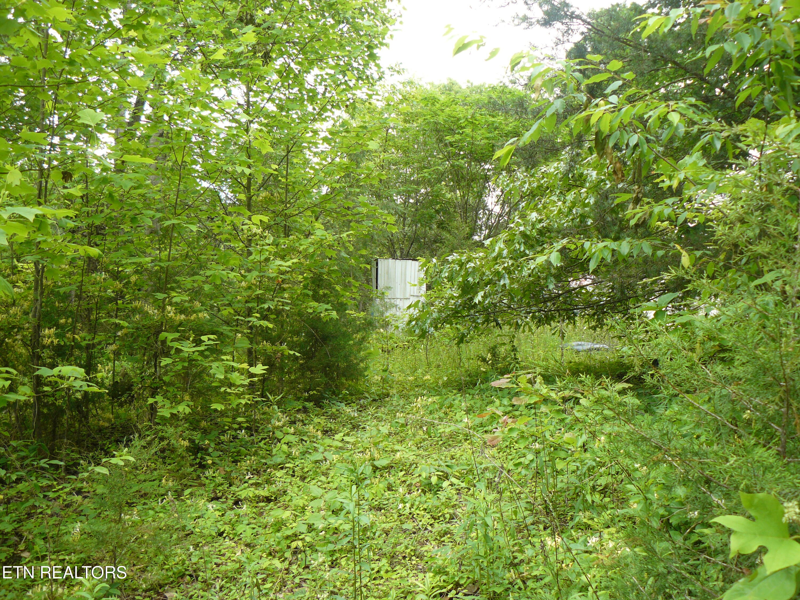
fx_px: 832
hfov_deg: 51.4
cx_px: 400
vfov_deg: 39.7
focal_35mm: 36
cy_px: 300
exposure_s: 1/125
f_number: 3.2
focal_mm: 6
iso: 100
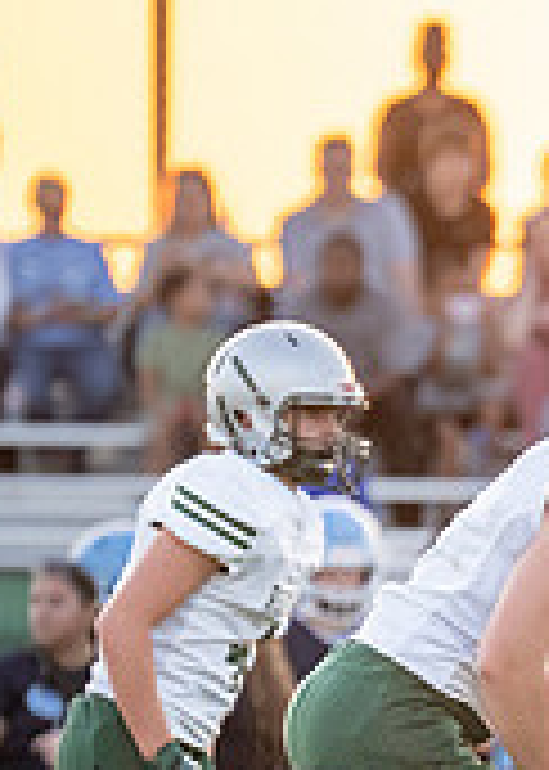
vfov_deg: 2.0
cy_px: 831
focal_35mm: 988
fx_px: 21584
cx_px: 741
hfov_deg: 1.5
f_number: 2.8
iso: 800
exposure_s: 1/1600
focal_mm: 200
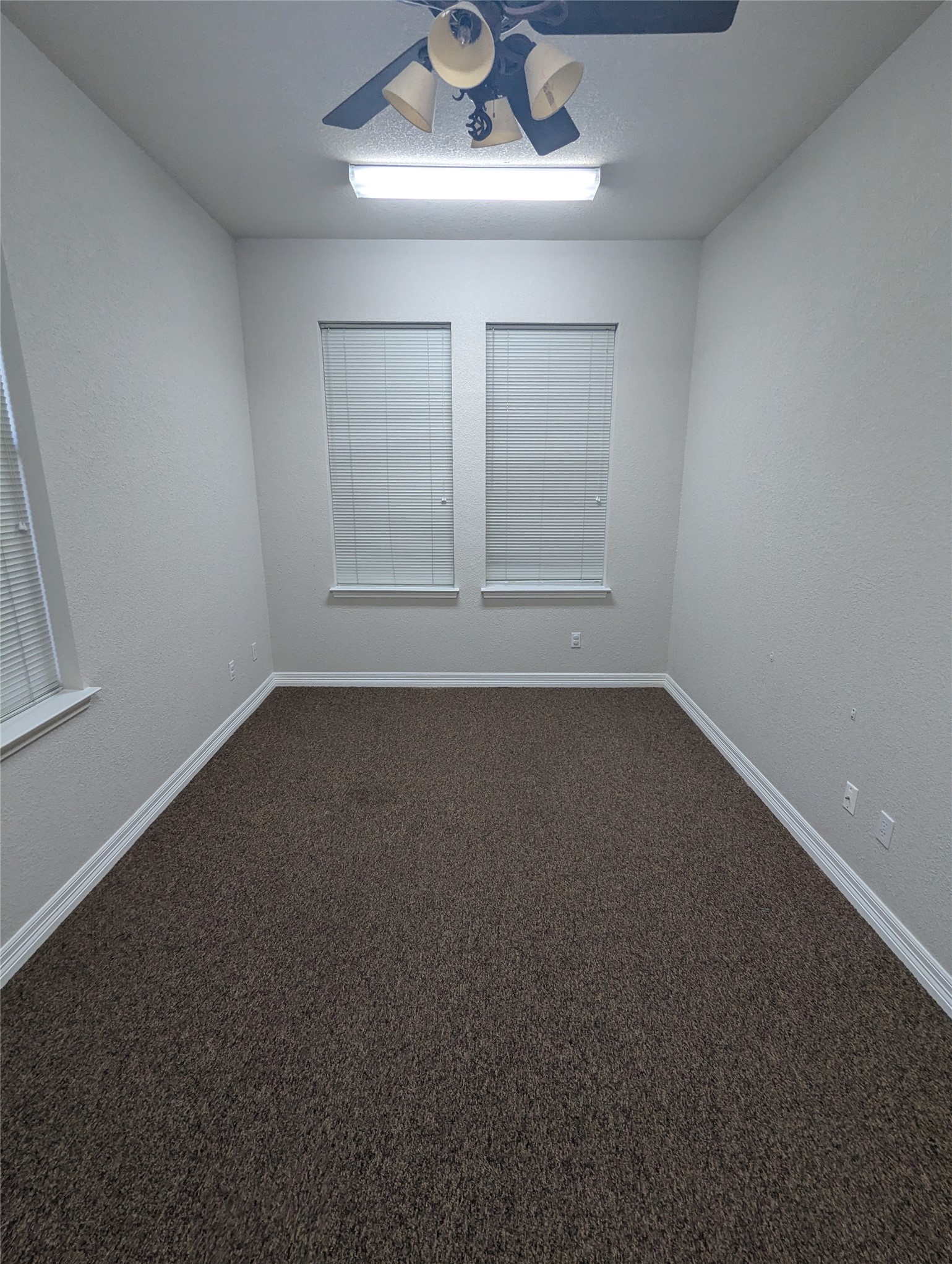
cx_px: 476
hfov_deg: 78.3
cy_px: 632
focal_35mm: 16
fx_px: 585
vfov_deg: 94.4
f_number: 2.2
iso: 97
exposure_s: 1/30
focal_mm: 2.35
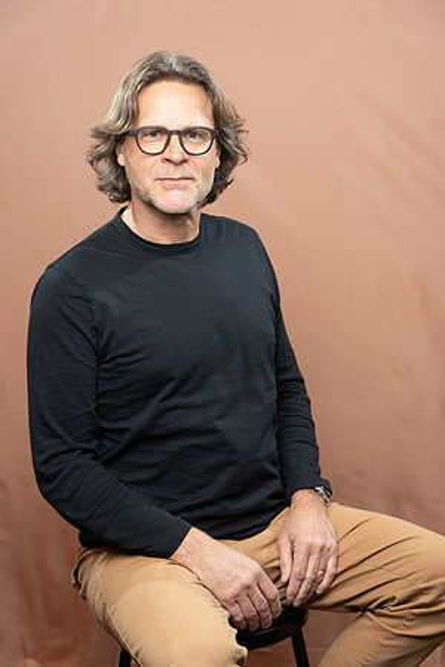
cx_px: 222
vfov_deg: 32.9
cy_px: 334
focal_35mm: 61
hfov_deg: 22.3
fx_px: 1131
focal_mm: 61
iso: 320
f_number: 4
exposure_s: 1/160
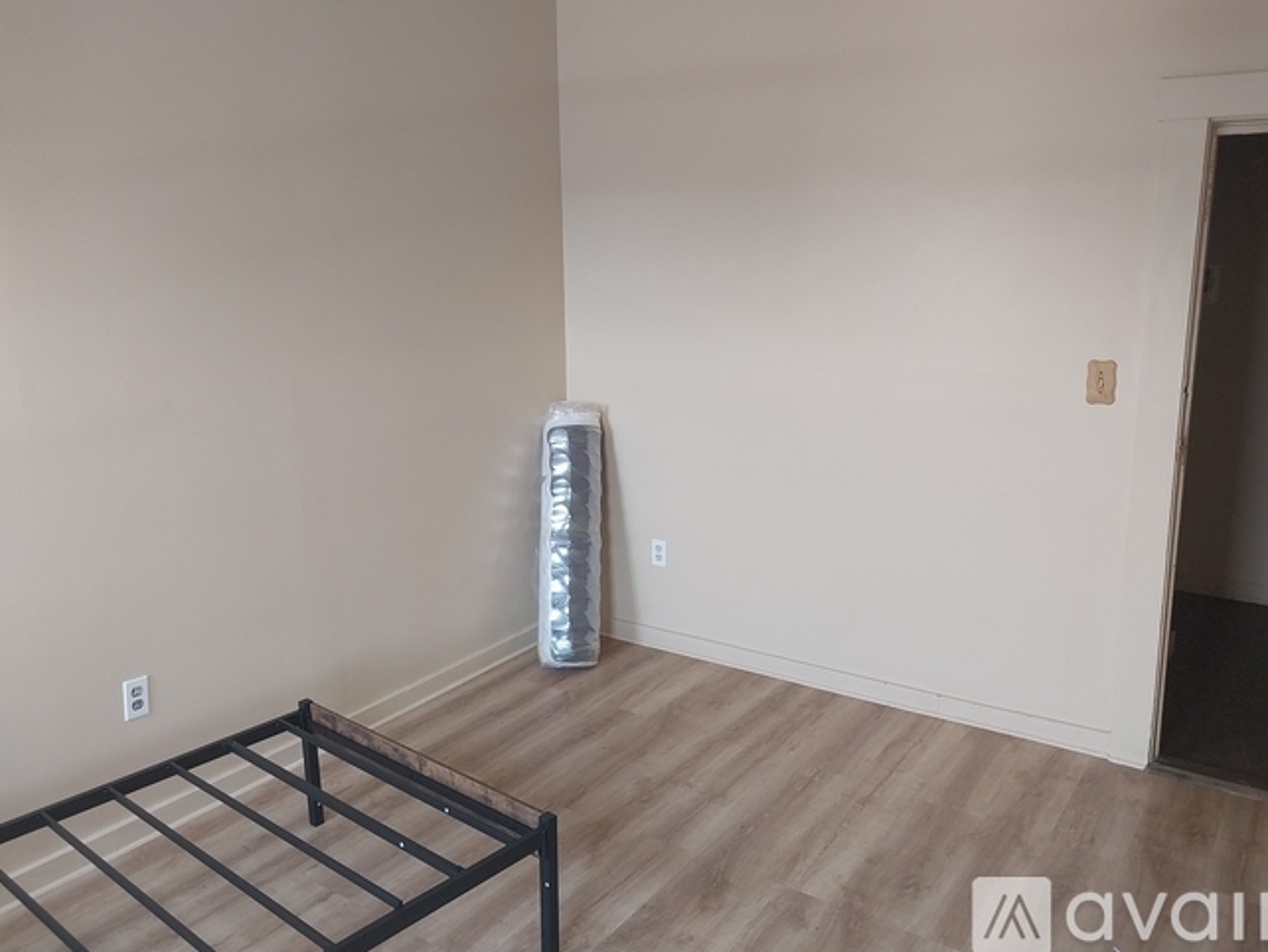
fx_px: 989
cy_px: 462
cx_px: 633
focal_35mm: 27
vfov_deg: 51.4
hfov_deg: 65.3
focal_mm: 4
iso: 160
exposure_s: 1/60
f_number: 1.8
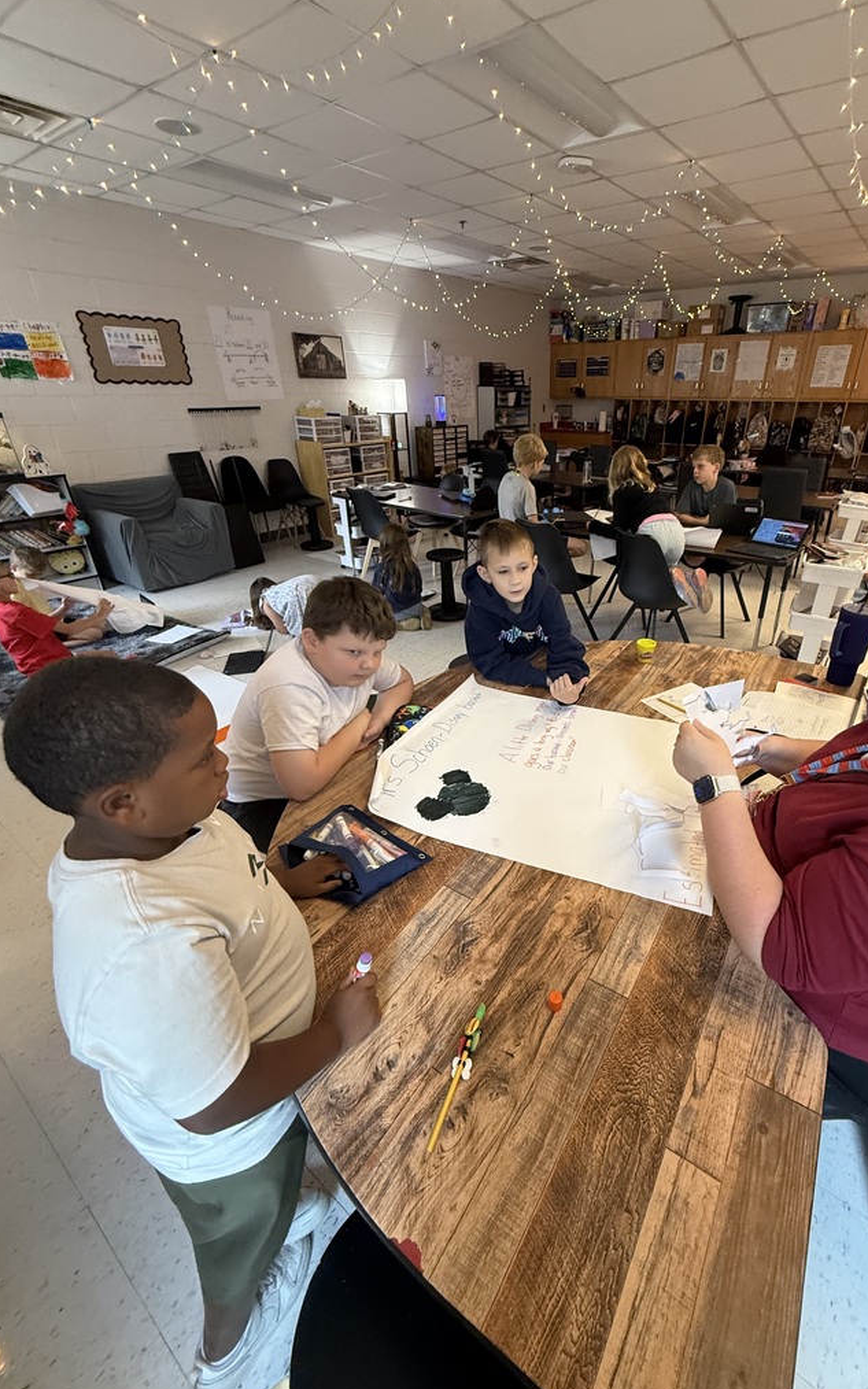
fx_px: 568
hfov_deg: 74.2
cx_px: 510
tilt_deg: -28.4
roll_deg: -1.5
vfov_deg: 101.5
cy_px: 695
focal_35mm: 15
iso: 320
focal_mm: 2.22
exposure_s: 1/60
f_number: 2.2
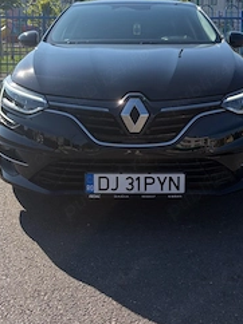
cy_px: 96
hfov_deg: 33.5
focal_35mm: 43
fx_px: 403
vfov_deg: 43.0
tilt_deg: -8.7
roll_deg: +0.4
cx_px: 133
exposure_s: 1/3831
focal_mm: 5.96
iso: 50
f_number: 1.6
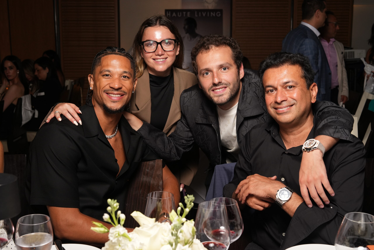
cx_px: 187
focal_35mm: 44
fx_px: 457
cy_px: 125
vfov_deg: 30.5
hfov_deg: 44.5
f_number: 7.1
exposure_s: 1/200
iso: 1250
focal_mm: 44
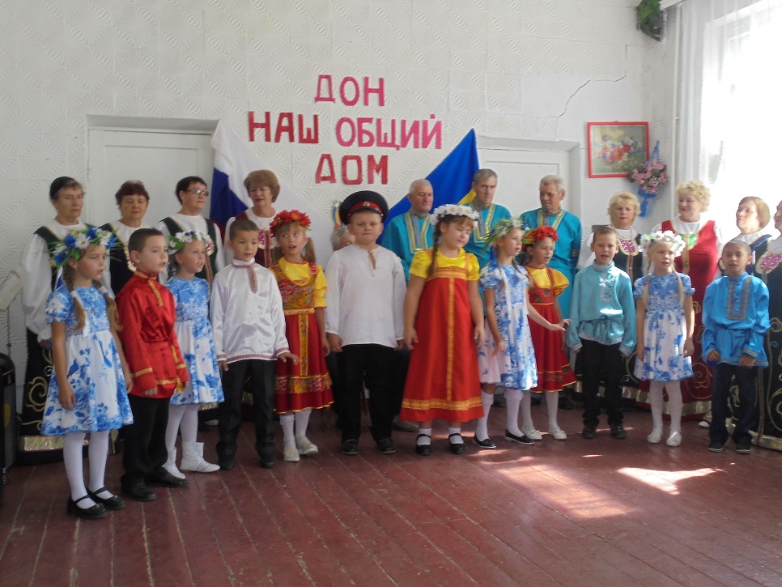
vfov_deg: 37.7
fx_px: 859
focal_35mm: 38
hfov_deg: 49.0
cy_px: 294
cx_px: 391
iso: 160
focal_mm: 6.9
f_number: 4.2
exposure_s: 1/50
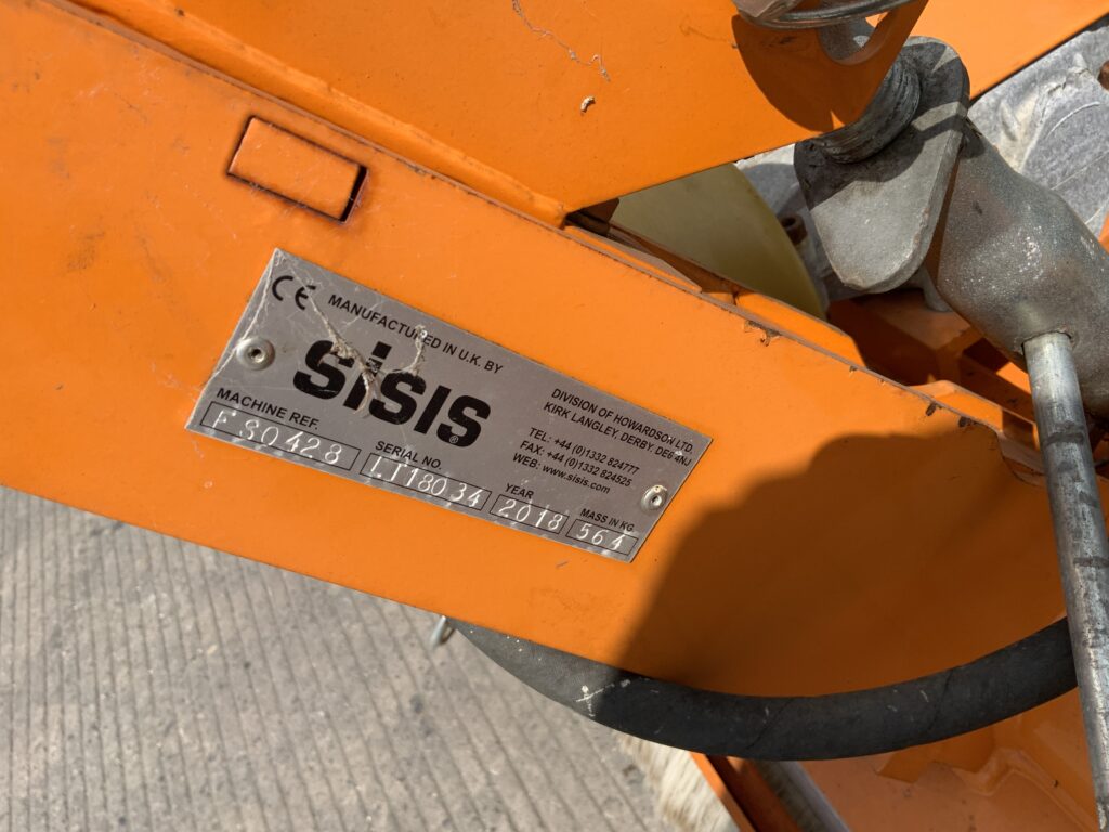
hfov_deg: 61.7
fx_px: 929
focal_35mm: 29
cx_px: 554
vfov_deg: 48.2
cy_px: 416
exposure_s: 1/2320
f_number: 1.8
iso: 16
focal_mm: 3
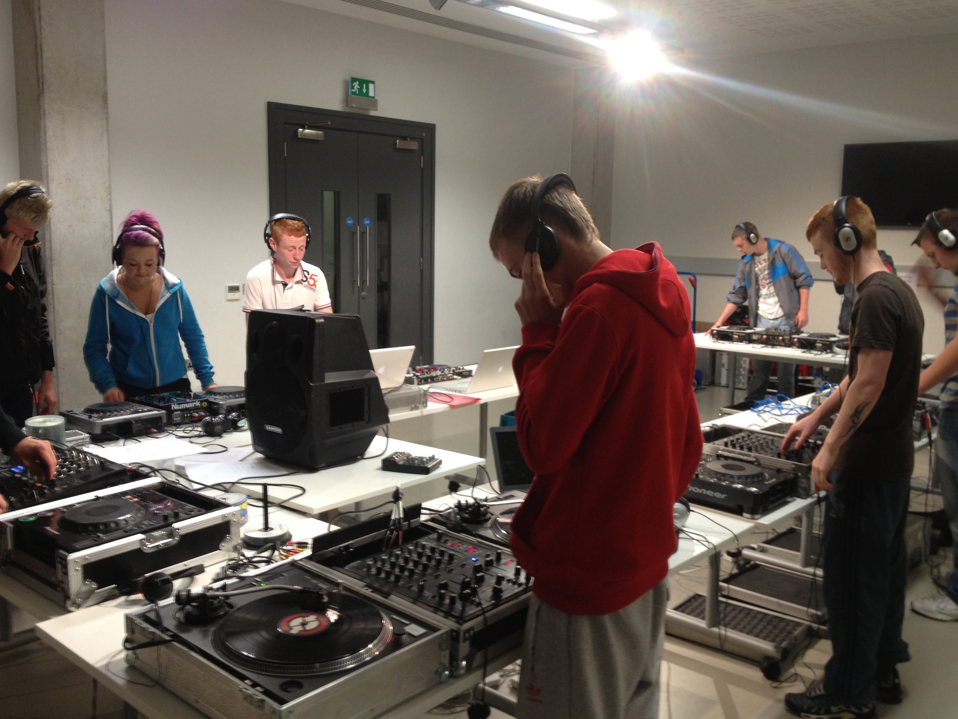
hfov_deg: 51.3
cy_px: 360
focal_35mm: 36
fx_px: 996
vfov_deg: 39.7
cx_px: 489
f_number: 2.4
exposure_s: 1/20
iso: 80
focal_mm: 4.28
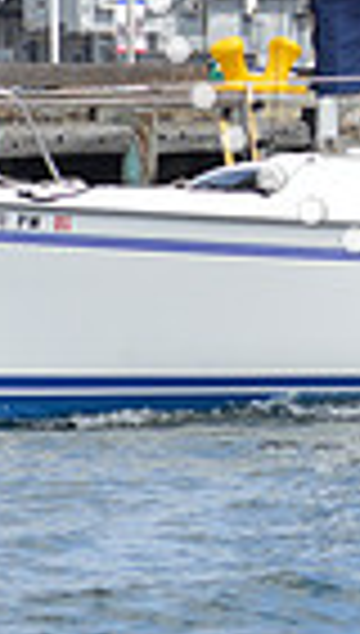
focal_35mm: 354
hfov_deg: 3.4
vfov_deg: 6.0
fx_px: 5971
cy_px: -130
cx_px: 558
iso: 100
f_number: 8
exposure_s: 1/250
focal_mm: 55
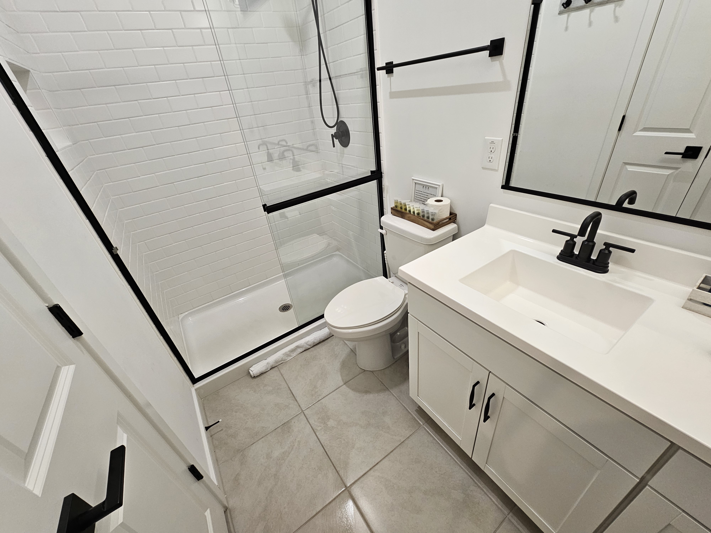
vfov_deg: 89.9
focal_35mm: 13
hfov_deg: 106.2
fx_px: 267
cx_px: 356
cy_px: 266
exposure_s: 1/60
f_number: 2.2
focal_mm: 2.2
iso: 125
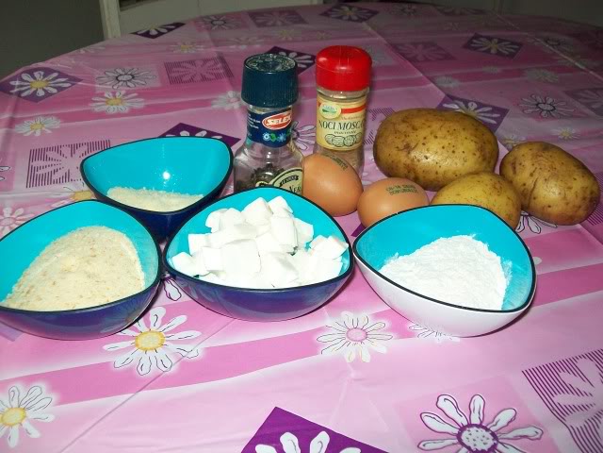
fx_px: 627
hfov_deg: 51.4
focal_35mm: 36
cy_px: 226
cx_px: 302
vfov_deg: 39.7
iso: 160
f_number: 2.7
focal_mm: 6
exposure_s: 1/60
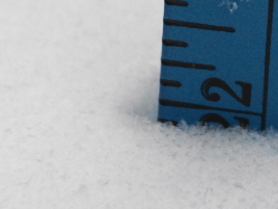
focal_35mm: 861
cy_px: 23
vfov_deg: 1.7
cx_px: 253
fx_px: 6915
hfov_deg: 2.3
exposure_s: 1/250
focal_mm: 160
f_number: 6.3
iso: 800
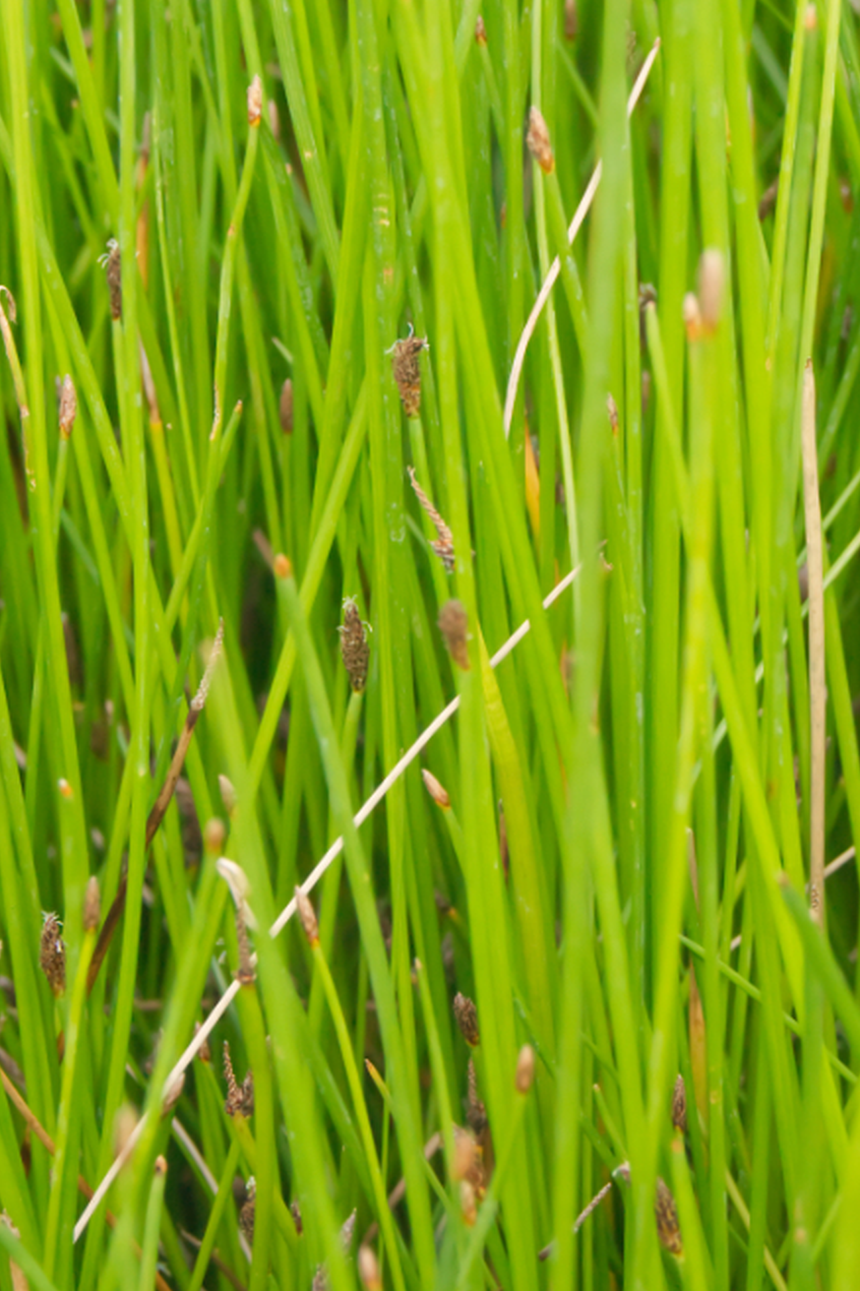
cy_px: 569
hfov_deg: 9.1
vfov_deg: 13.6
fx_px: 5410
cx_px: 386
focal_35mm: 151
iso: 2500
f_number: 11
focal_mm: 55
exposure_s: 1/500
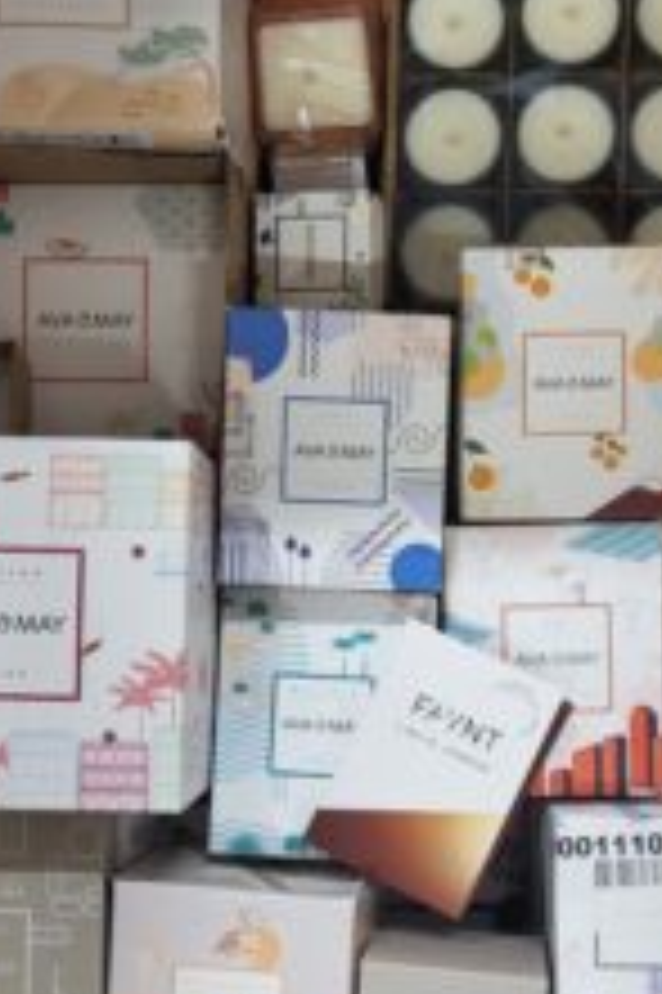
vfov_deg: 40.2
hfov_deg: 27.4
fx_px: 1354
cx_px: 396
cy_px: 598
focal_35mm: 49
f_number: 1.8
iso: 160
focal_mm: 5.4
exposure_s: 1/50
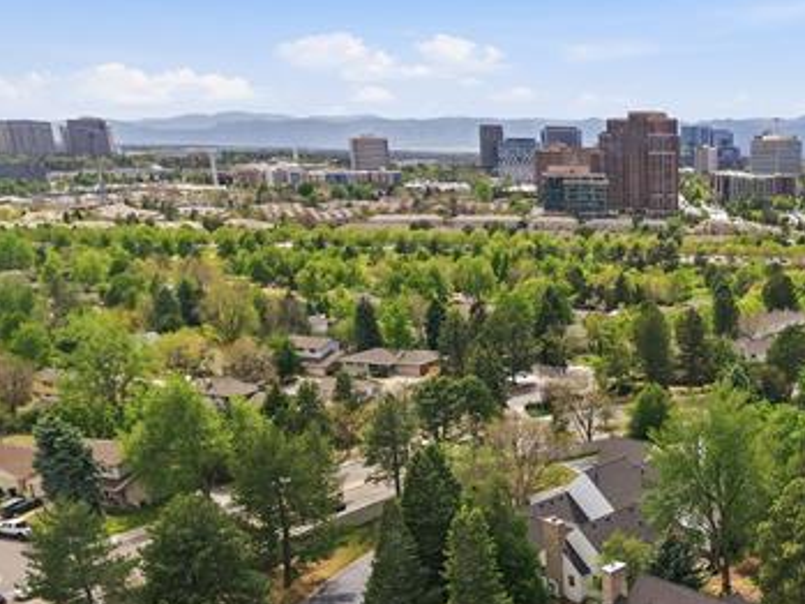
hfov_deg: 40.3
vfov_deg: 31.8
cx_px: 697
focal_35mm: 44
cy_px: 505
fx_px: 1024
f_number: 1.8
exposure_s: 1/8000
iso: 200
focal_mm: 8.7
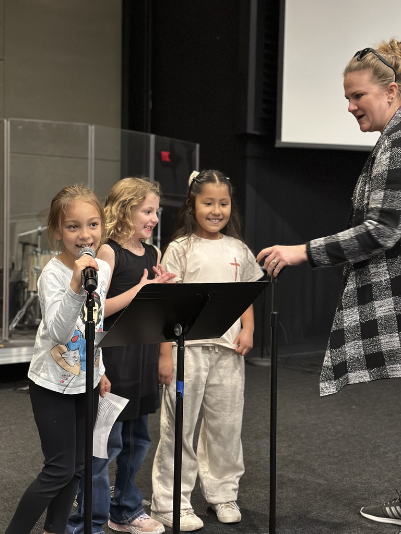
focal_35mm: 48
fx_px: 741
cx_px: 200
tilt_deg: -1.6
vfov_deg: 39.7
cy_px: 267
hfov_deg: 30.3
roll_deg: -1.3
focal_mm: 6.86
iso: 640
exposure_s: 1/40
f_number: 1.78
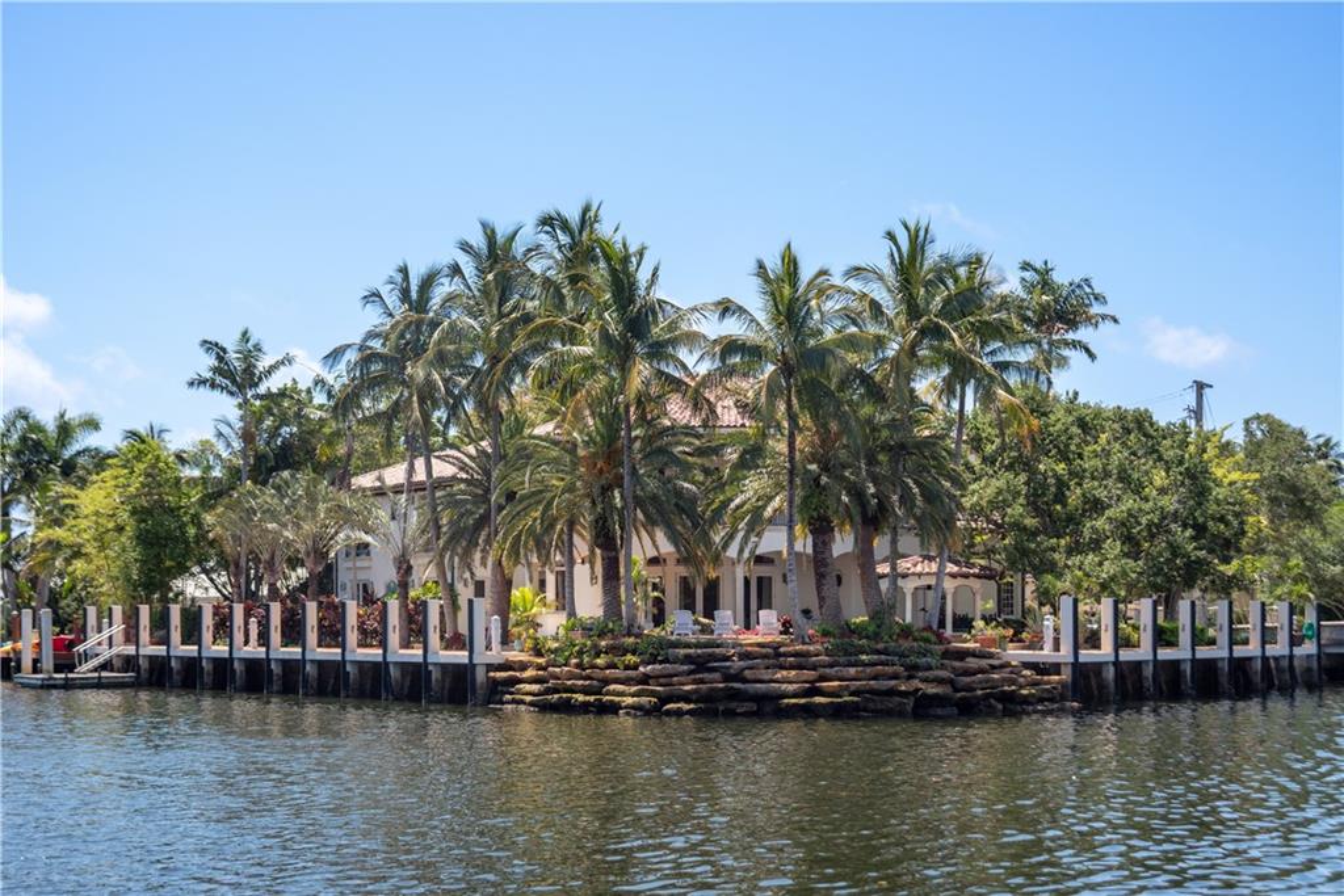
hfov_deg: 39.6
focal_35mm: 50
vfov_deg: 27.0
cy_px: 448
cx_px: 672
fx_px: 1867
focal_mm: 50
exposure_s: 1/640
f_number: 8
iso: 250
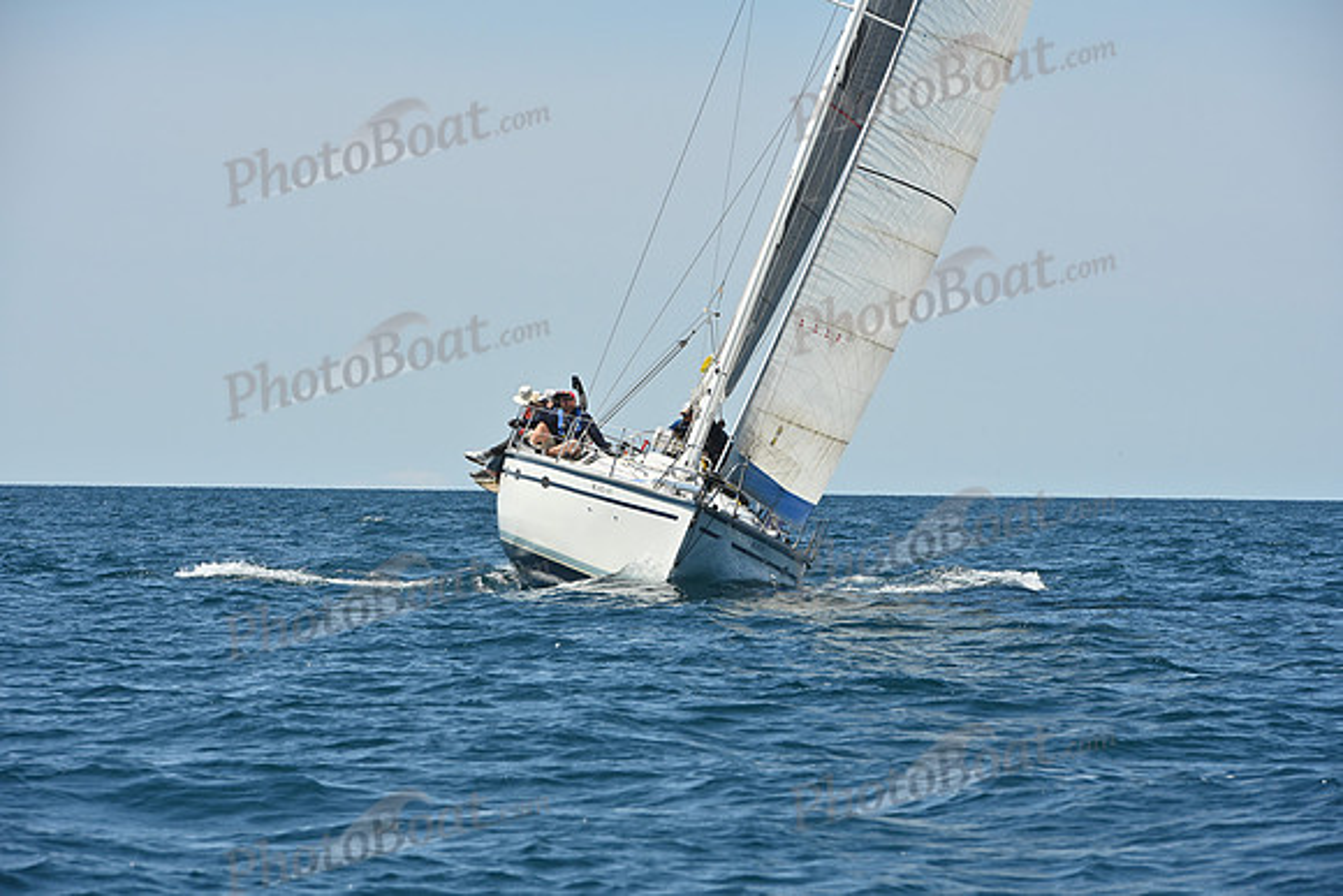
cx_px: 672
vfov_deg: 6.9
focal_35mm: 200
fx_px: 7463
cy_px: 448
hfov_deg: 10.3
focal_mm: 200
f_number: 11
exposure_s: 1/1000
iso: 320
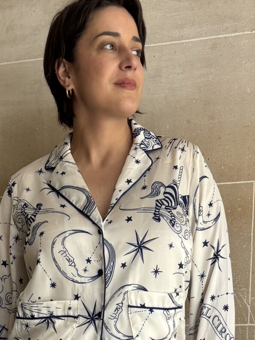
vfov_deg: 21.1
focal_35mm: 84
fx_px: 825
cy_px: 446
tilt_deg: -7.4
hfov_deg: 17.6
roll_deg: -1.1
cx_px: 110
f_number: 1.6
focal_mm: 5.96
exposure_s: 1/121
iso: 50
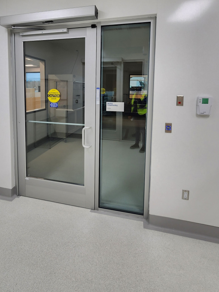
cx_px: 92
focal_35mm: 20
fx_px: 169
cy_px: 101
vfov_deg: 79.4
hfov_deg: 65.6
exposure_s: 1/120
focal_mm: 2.2
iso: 80
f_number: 2.2
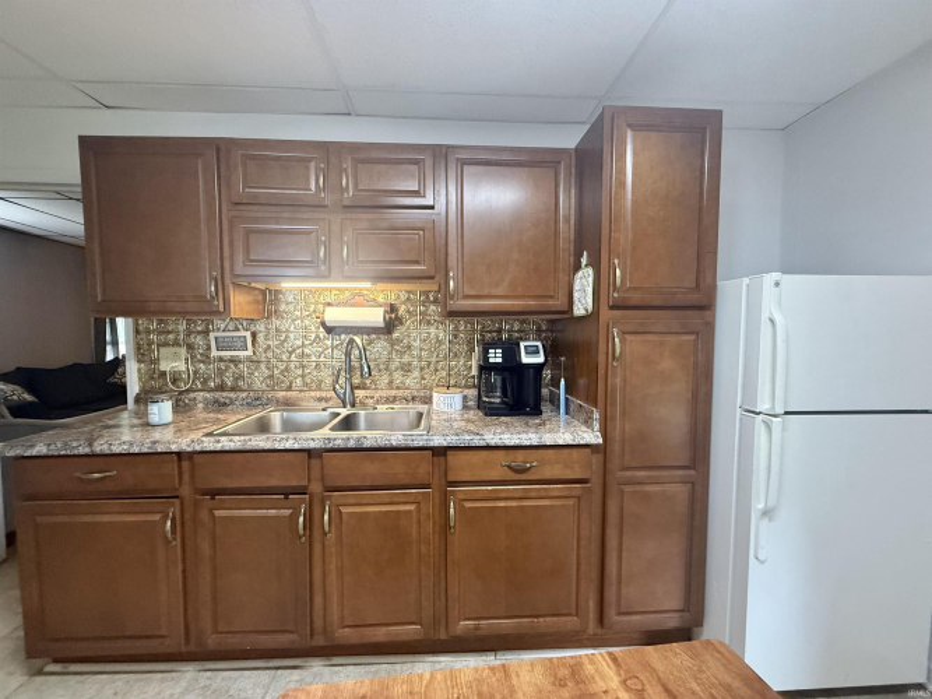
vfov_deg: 85.7
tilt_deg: -3.4
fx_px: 377
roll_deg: -0.8
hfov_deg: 102.1
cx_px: 466
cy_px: 350
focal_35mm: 14
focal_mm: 2.22
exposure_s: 1/60
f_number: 2.2
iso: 400
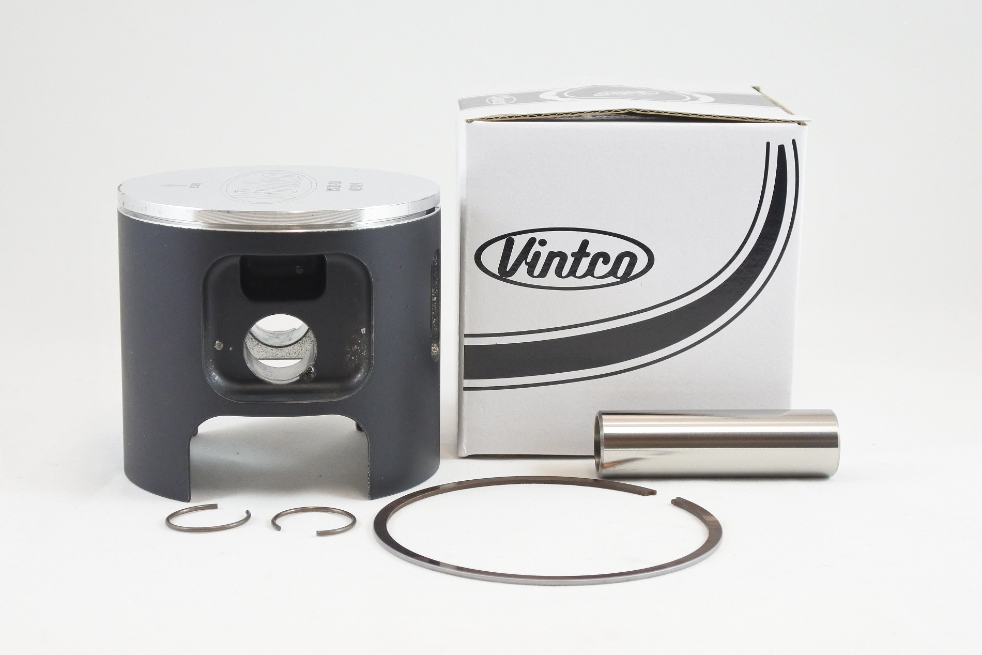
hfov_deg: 37.5
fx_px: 1446
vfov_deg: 25.5
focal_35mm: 53
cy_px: 330
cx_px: 487
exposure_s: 1/125
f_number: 4.5
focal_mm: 19.3
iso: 720
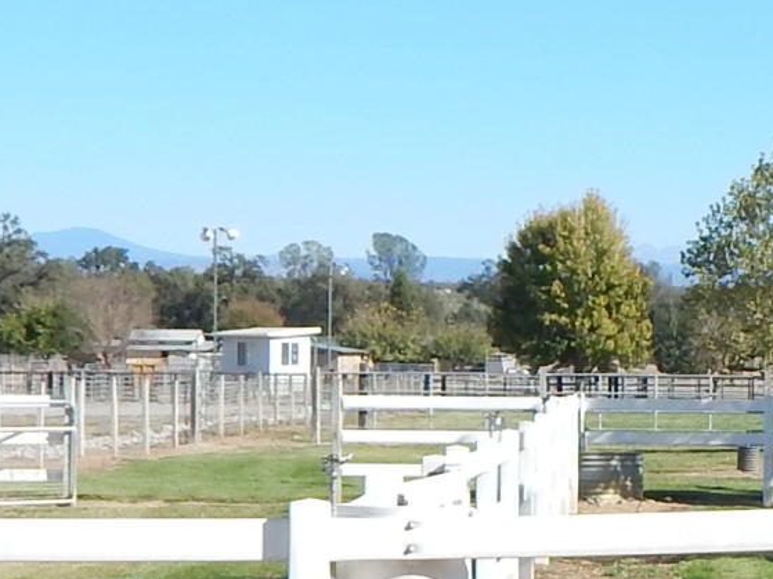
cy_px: 381
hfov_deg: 15.9
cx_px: 983
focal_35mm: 118
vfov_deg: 12.5
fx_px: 2634
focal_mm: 4
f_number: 3
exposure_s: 1/1250
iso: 125
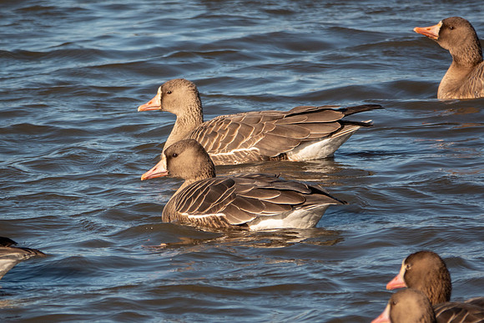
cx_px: 144
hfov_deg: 2.2
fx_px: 12720
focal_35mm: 946
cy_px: 173
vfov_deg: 1.5
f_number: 4
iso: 200
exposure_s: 1/1250
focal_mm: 220
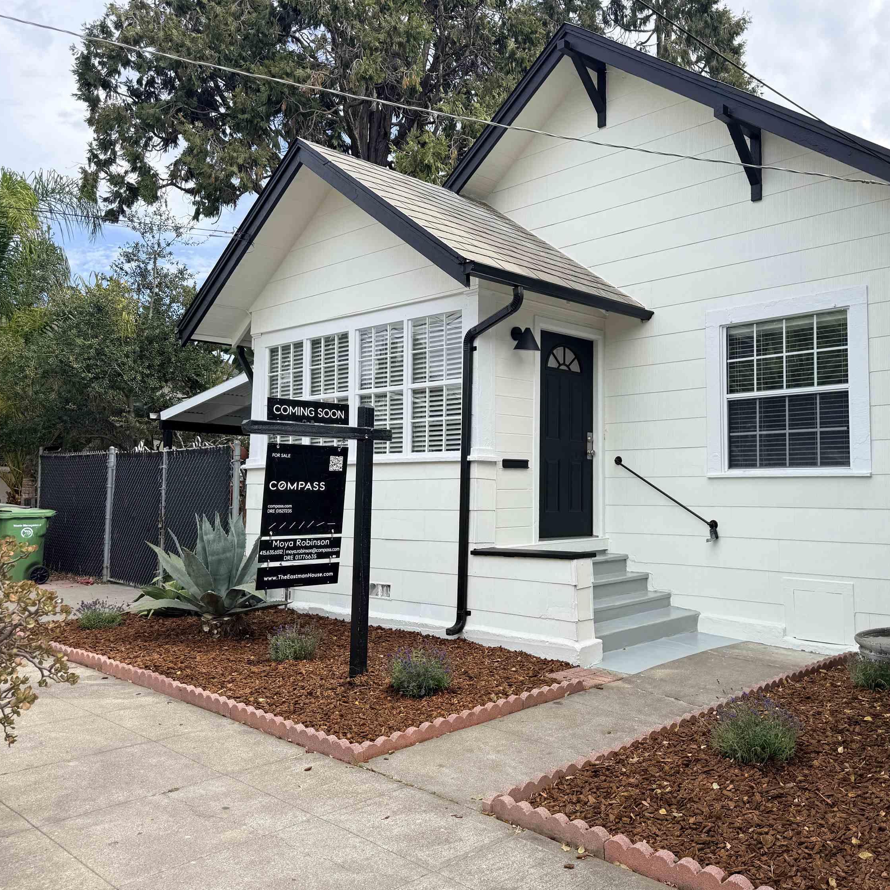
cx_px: 558
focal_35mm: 29
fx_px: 844
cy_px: 443
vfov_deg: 55.6
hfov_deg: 55.0
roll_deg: +0.8
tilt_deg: +1.3
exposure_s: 1/2000
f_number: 1.78
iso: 80
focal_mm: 6.76
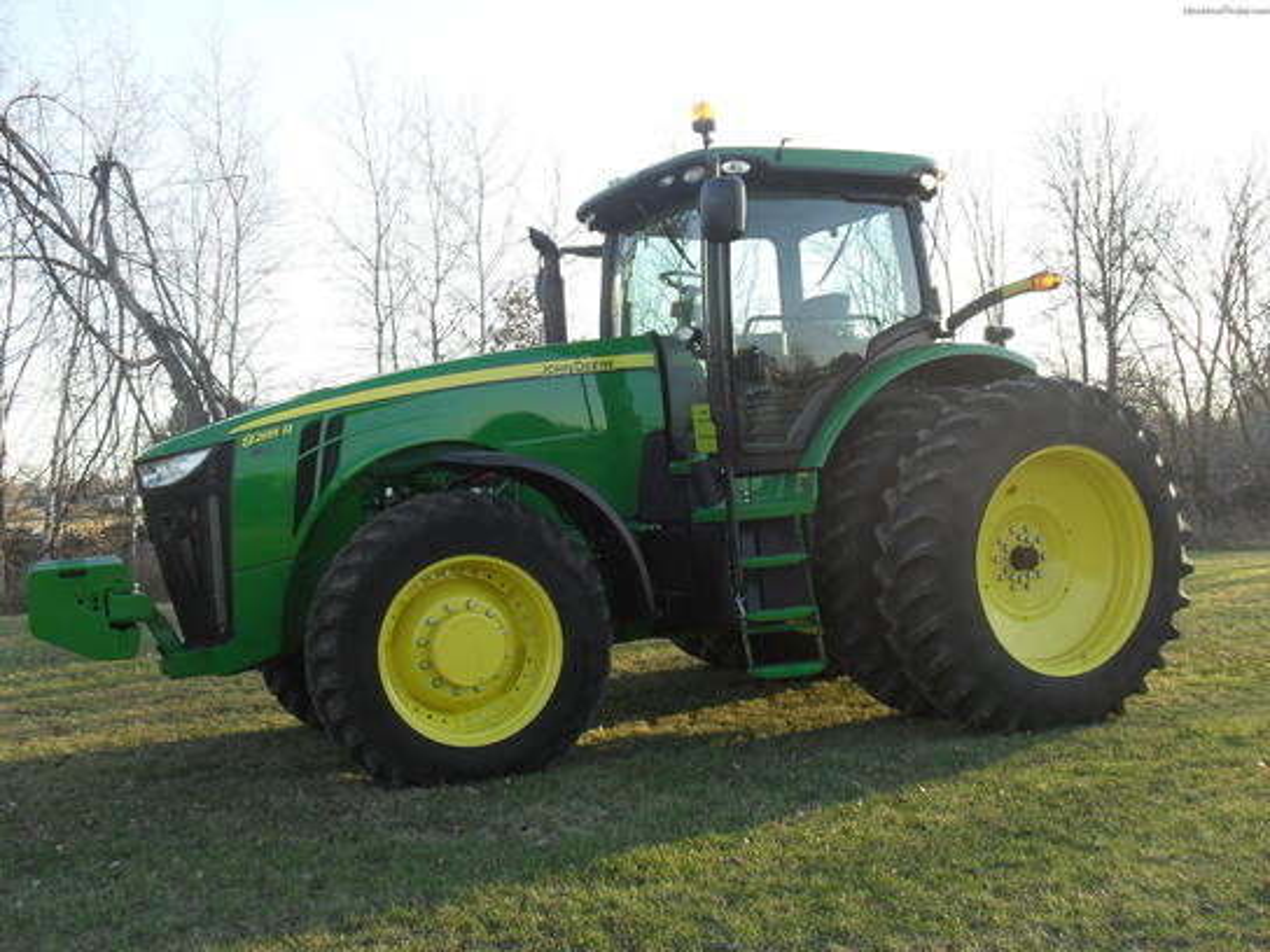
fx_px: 1284
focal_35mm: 35
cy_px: 476
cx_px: 635
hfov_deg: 52.6
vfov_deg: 40.7
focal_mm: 6.3
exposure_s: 1/180
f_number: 3.2
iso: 100
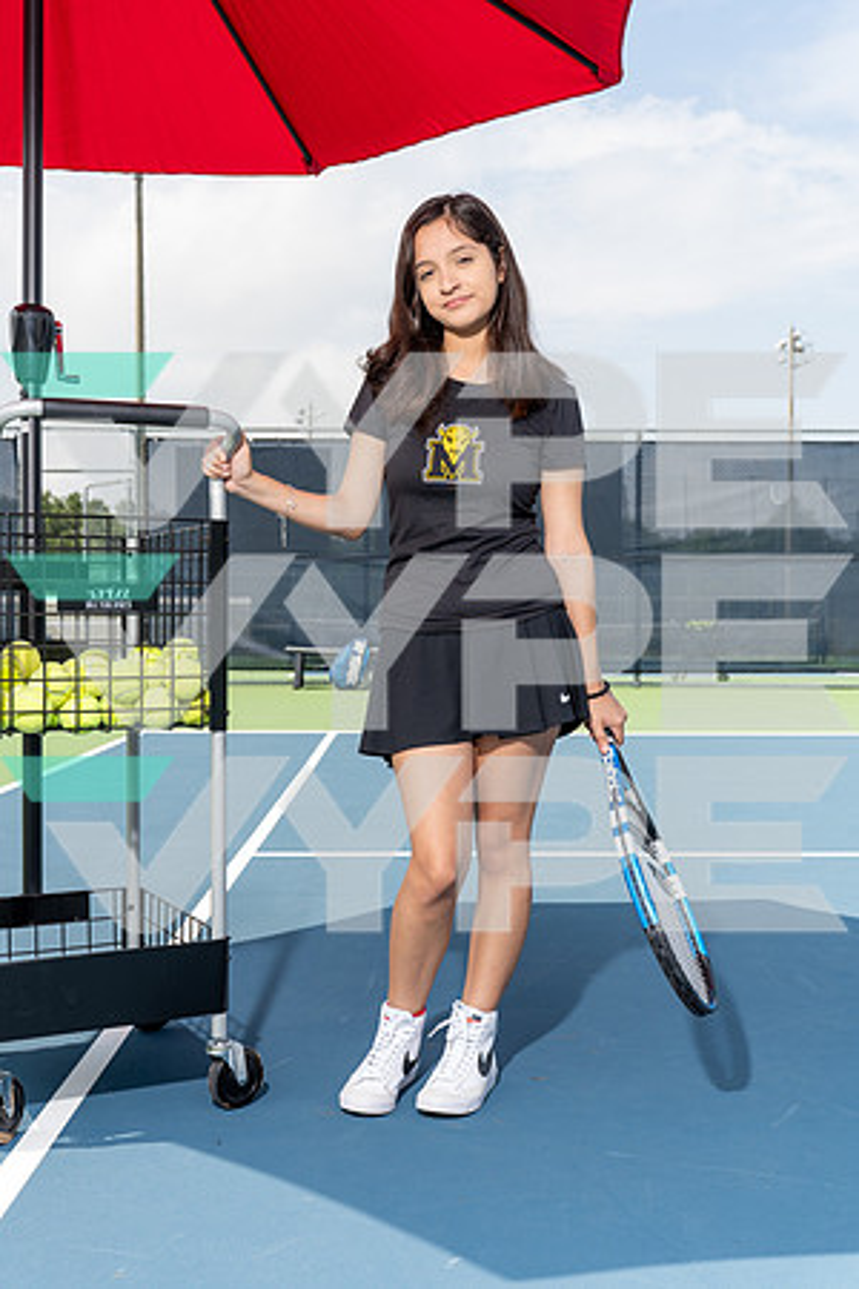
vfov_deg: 48.5
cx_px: 430
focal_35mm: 40
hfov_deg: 33.4
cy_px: 644
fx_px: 1432
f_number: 6.3
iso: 100
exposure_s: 1/250
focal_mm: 40
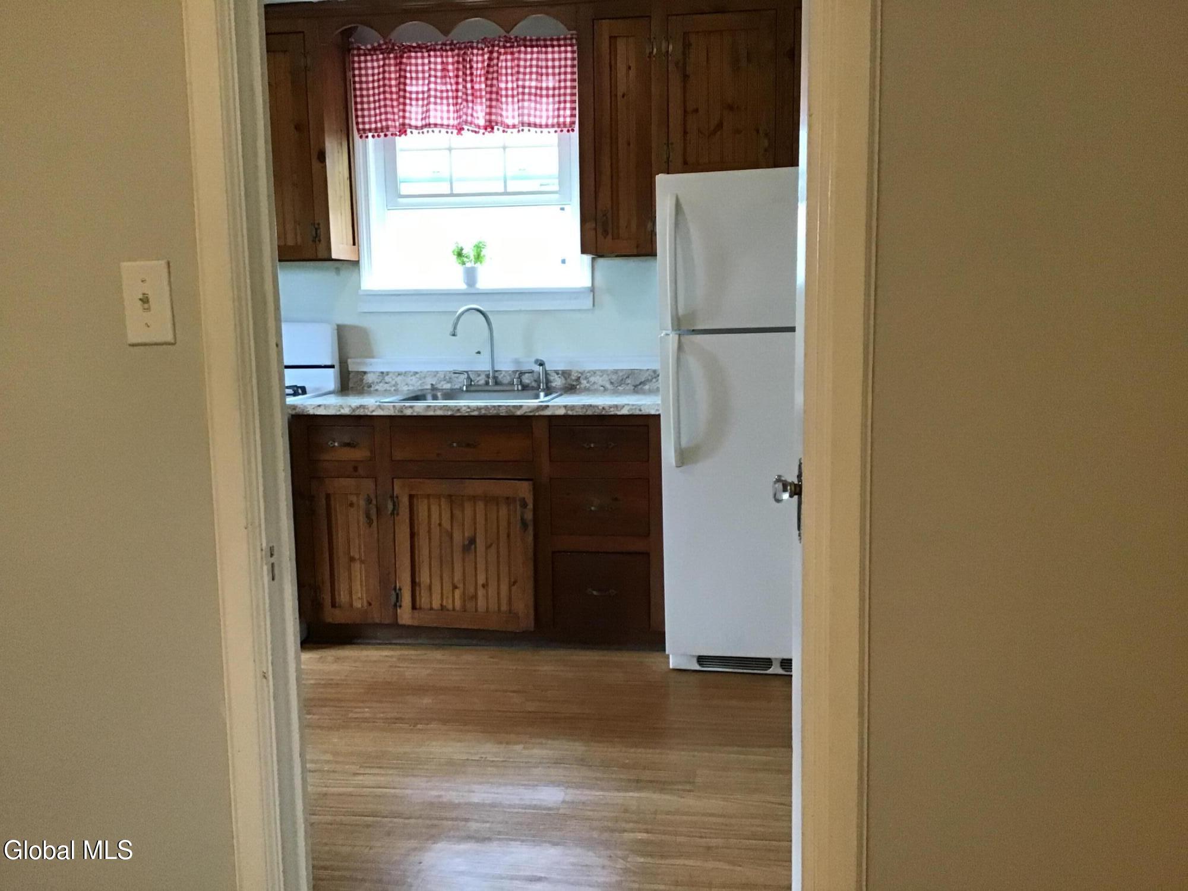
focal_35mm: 31
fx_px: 1064
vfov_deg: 45.4
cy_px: 446
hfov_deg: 58.4
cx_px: 594
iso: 200
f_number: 2.4
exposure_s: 1/30
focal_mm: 3.3
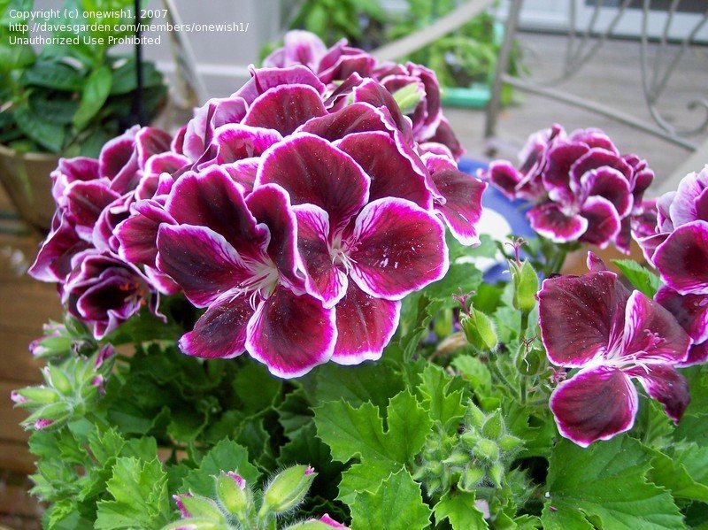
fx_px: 777
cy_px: 265
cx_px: 354
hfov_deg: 49.0
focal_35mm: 38
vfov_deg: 37.7
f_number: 2.8
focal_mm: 8
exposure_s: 1/90
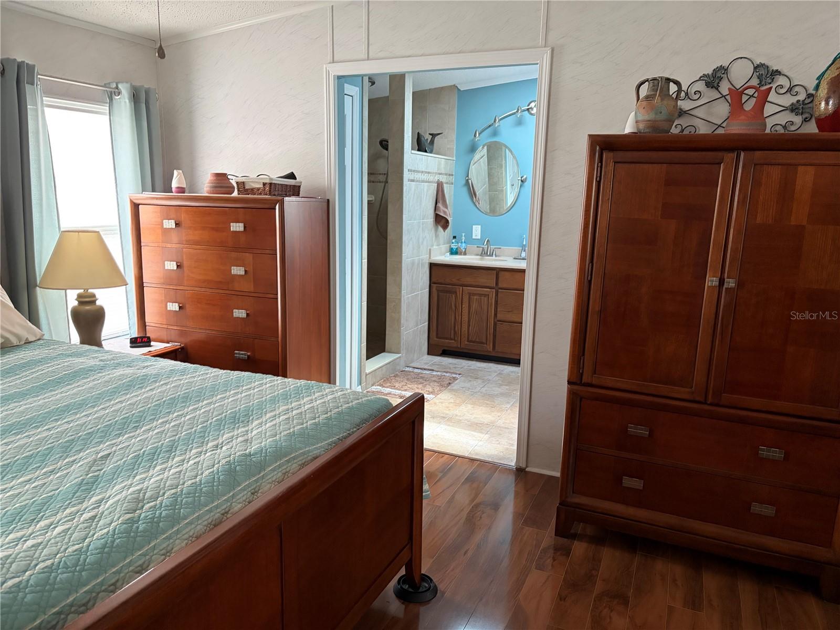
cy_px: 315
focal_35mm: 26
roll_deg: +0.0
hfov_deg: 67.3
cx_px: 420
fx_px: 631
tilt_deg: -10.7
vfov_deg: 53.1
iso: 400
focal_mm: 5.96
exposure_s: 1/60
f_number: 1.6
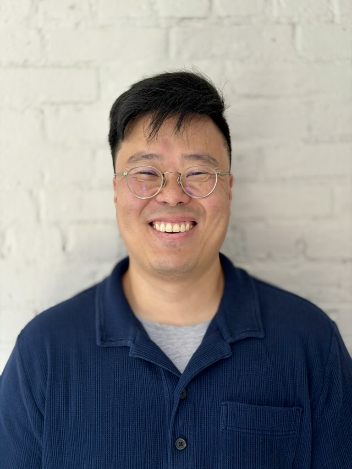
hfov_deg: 30.3
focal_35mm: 48
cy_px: 234
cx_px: 176
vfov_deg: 39.7
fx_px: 651
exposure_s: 1/124
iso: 50
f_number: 1.78
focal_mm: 6.76
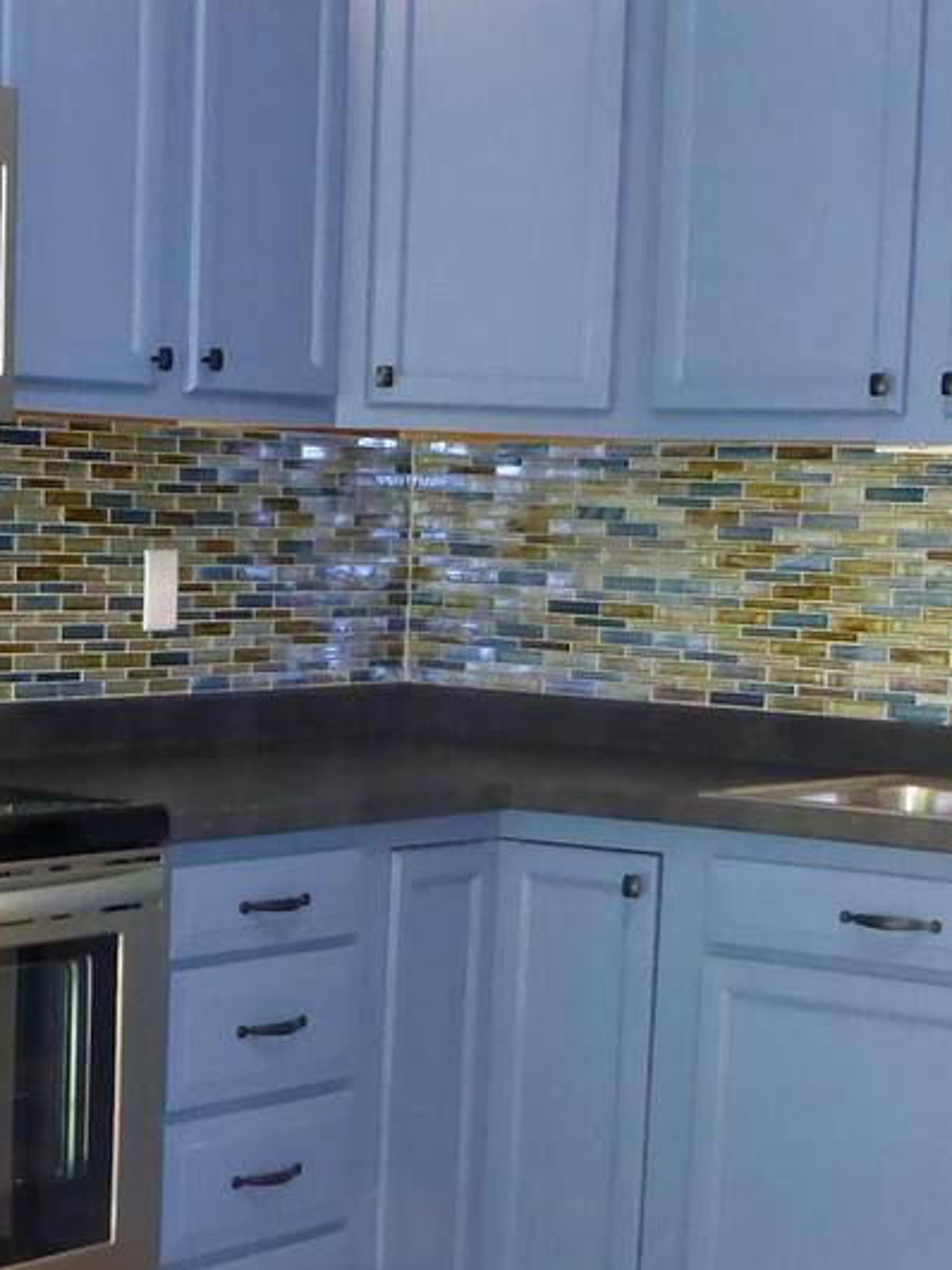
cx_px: 258
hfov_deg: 18.1
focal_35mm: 81
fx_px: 2971
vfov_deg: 23.9
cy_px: 911
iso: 400
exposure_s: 1/60
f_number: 3.3
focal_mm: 4.9
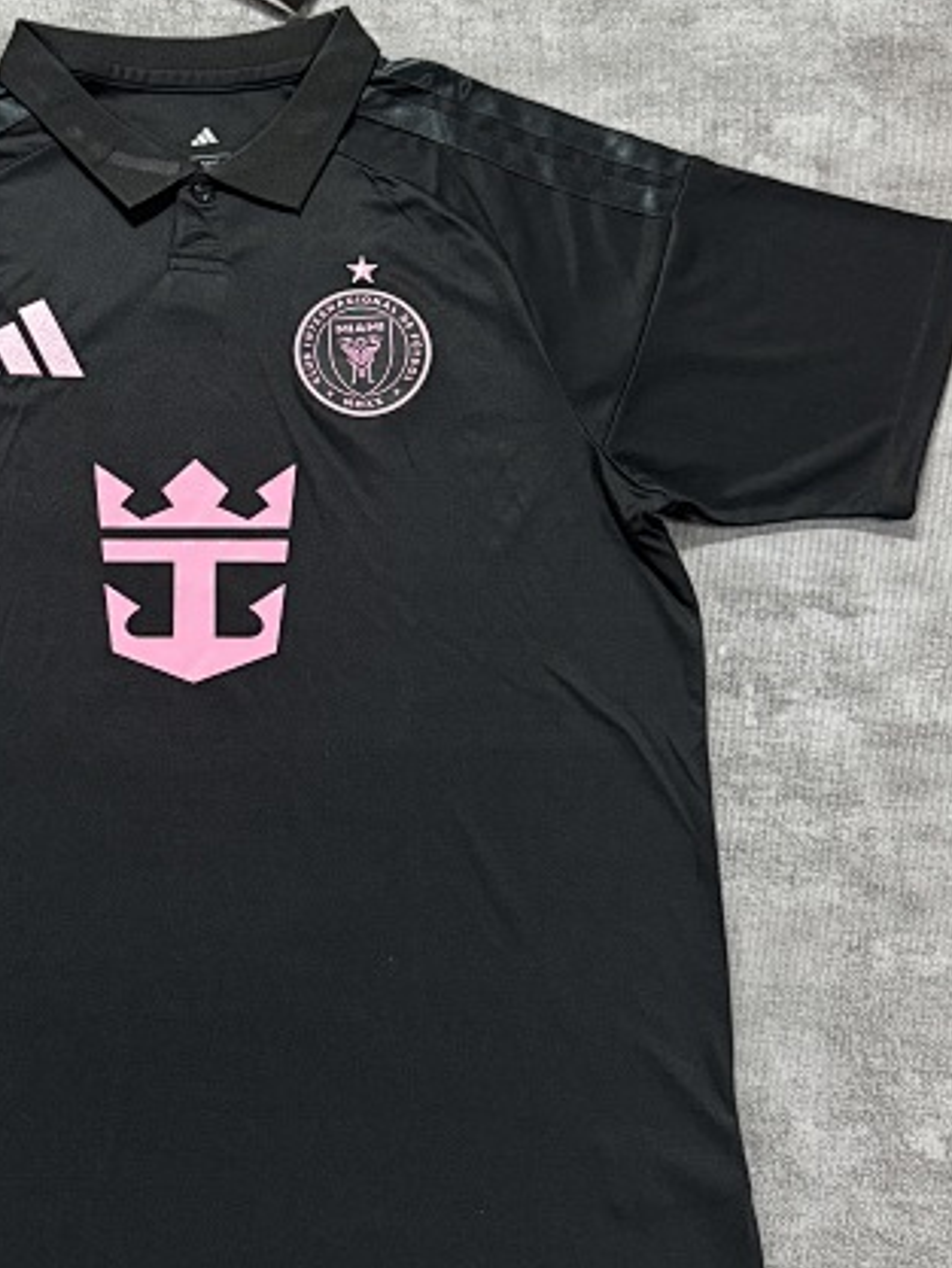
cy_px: 590
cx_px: 189
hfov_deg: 30.7
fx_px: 1686
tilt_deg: -76.7
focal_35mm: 46
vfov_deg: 41.2
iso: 500
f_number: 1.78
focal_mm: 6.76
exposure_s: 1/50
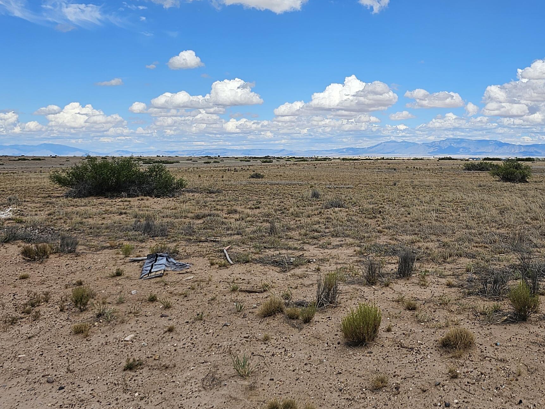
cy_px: 125
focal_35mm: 40
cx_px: 409
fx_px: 630
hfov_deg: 45.2
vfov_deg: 35.5
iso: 12
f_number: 1.7
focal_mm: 6.3
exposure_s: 1/1700
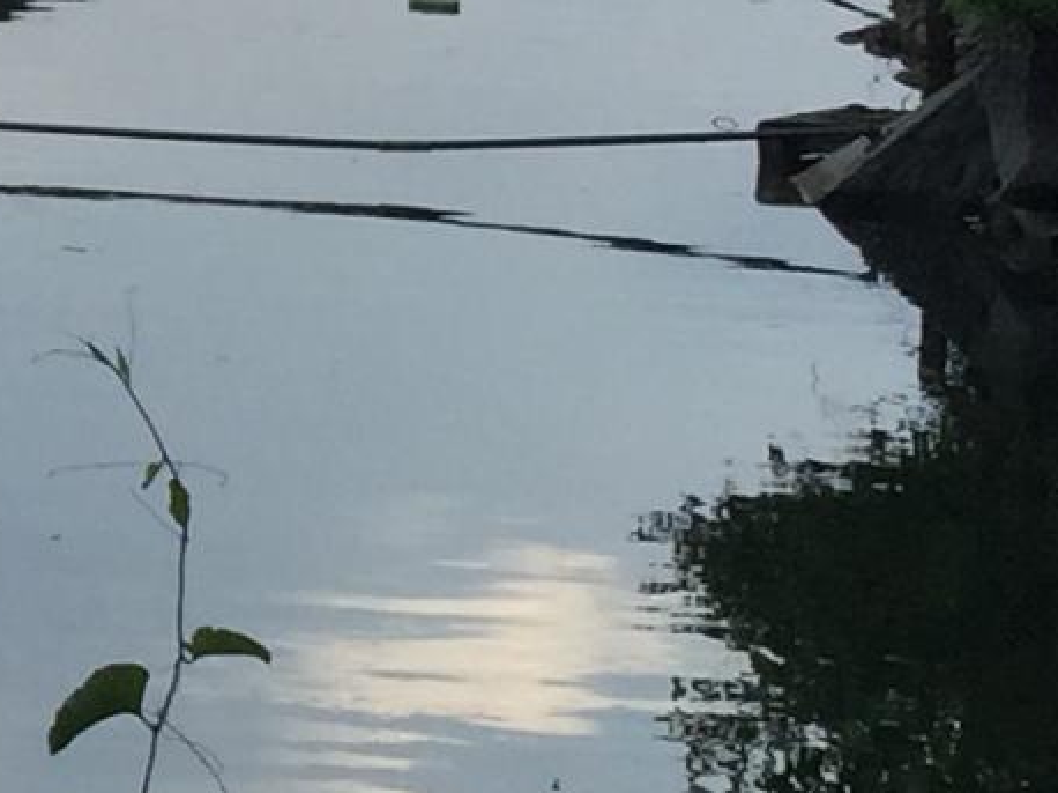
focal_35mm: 190
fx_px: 5804
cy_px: -361
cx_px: -1042
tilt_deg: -2.0
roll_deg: -1.8
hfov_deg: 9.7
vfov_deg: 7.7
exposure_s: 1/879
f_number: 2.2
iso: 32
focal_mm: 4.15
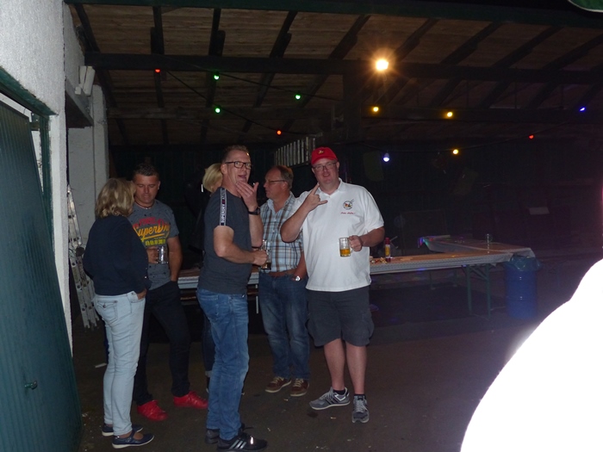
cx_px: 302
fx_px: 575
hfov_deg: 55.4
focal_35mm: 33
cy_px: 226
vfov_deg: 42.9
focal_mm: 5.9
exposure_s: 1/60
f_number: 2.8
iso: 400
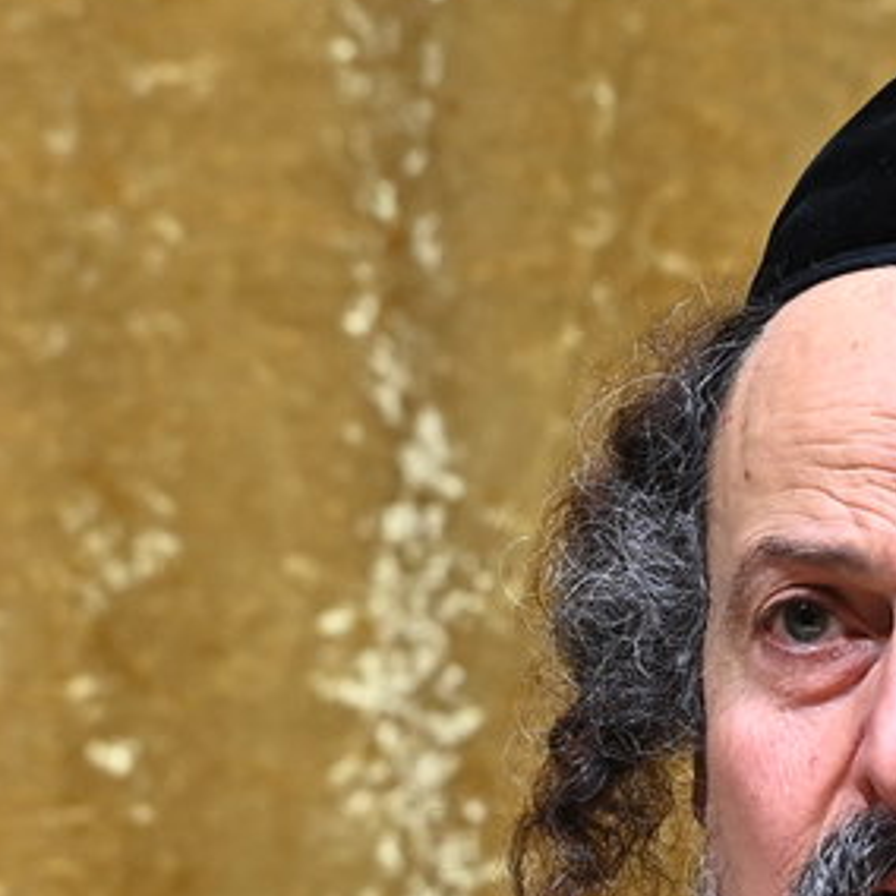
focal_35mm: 774
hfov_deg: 2.3
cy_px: 1021
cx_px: 808
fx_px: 22666
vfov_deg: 2.3
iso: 1250
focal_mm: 185
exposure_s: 1/160
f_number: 5
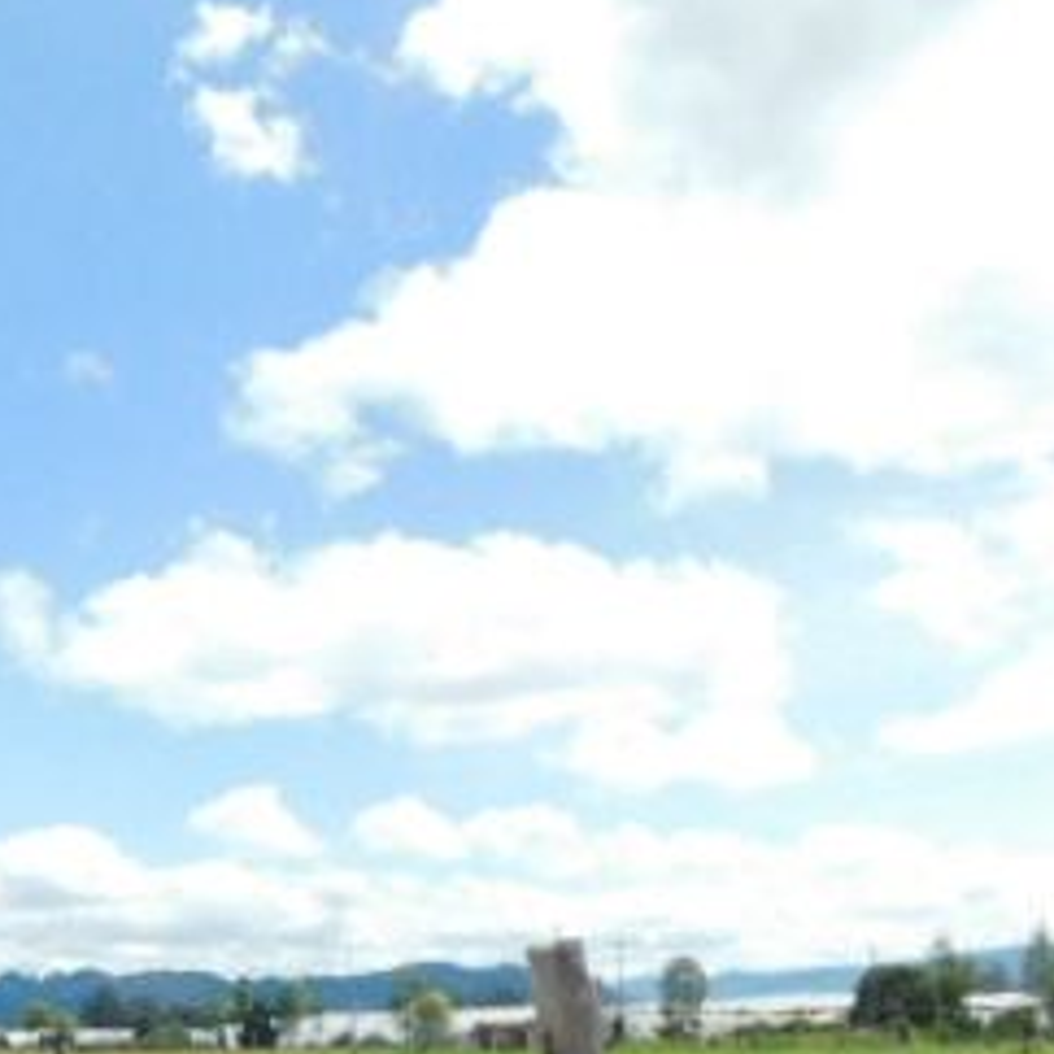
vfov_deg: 29.4
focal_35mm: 56
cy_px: 936
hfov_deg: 27.3
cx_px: -176
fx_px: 1929
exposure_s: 1/1250
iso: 400
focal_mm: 4
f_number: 6
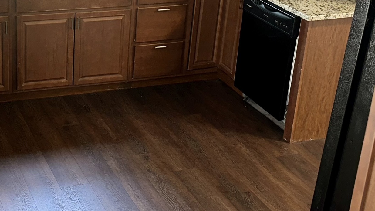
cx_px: 95
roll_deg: -2.3
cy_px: 58
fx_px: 646
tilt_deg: -23.0
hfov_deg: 31.8
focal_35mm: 65
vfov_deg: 18.4
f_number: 1.78
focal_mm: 6.86
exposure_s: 1/24
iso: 100
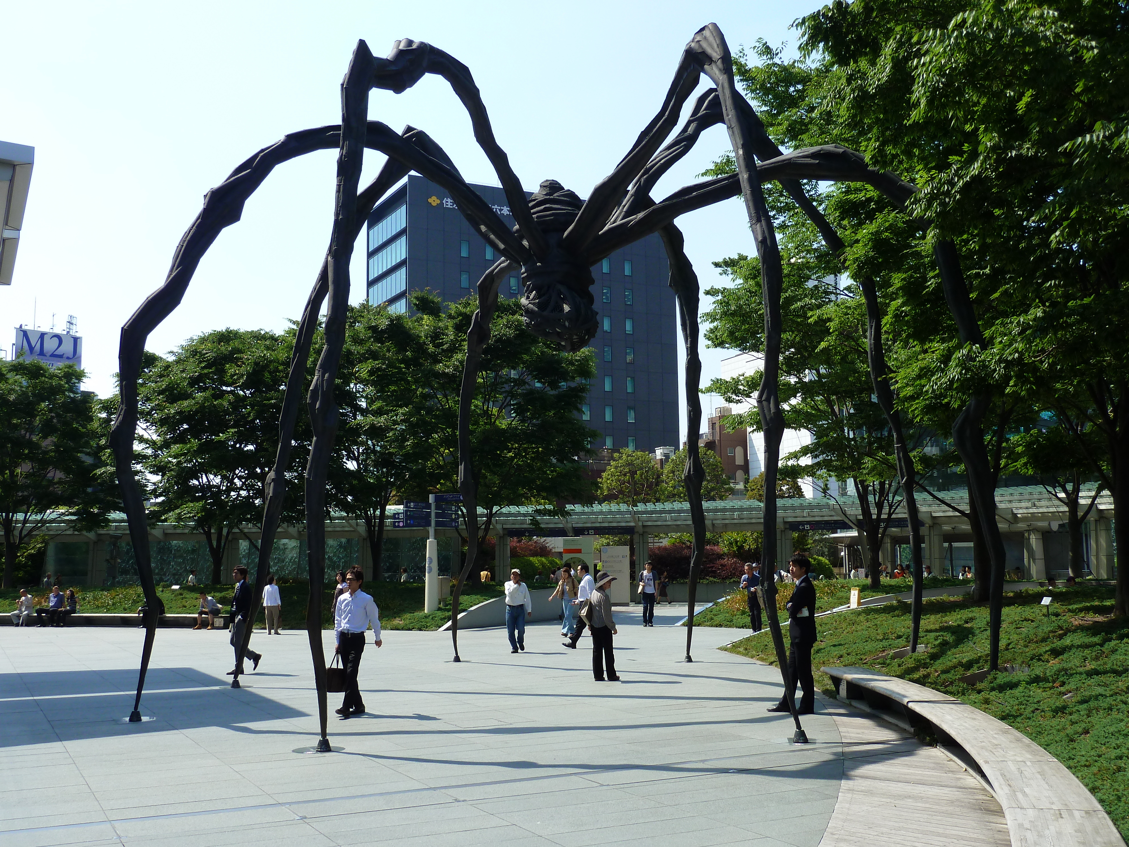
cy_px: 424
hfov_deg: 50.1
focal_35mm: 37
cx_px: 564
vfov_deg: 38.7
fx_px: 1207
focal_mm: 6.1
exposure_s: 1/400
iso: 80
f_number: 4
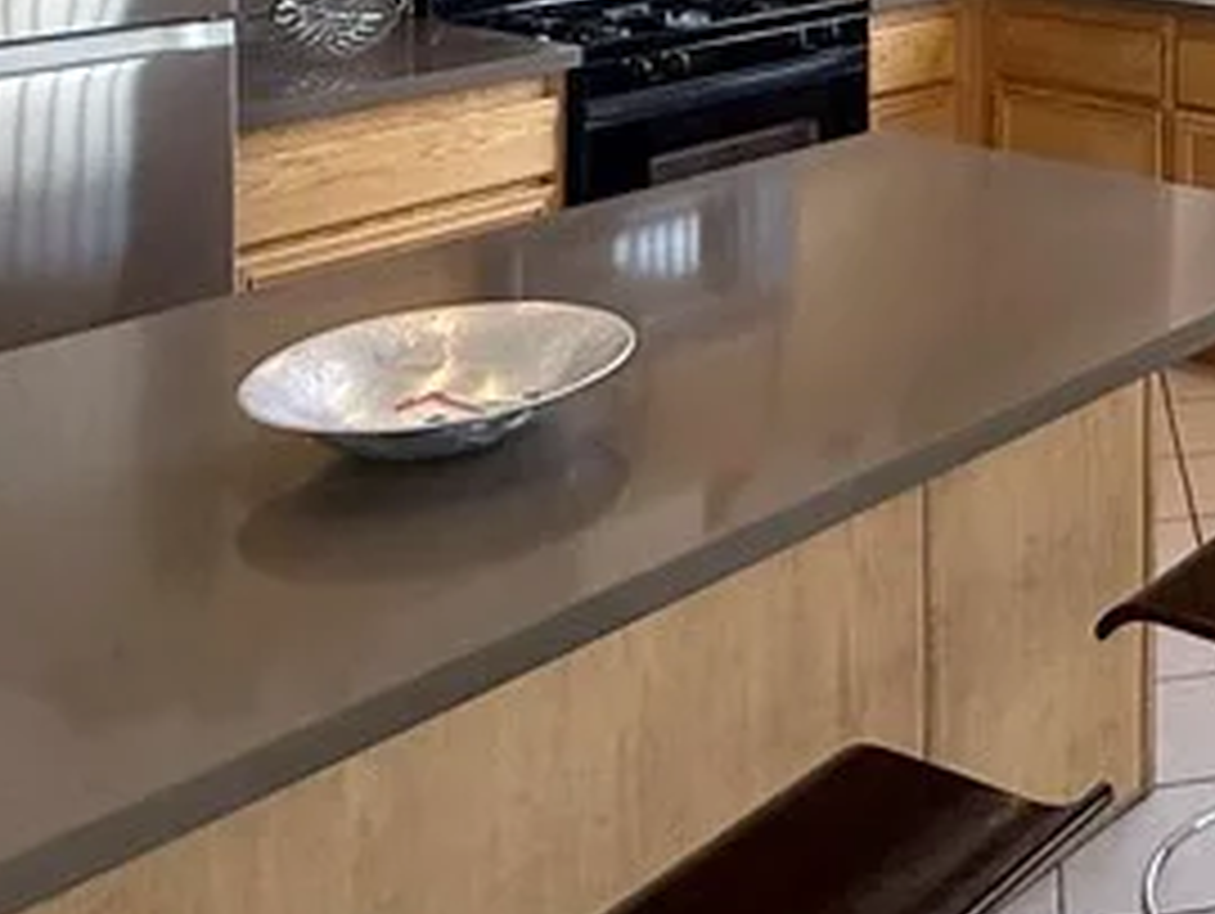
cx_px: 1458
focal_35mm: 53
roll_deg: +0.0
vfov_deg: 24.0
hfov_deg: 30.6
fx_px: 1862
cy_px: -297
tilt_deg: -0.1
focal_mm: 2.22
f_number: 2.2
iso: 160
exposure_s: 1/120
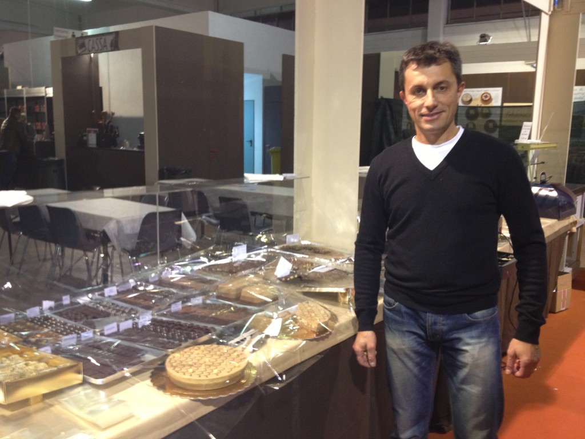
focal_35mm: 35
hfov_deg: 52.6
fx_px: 591
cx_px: 292
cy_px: 220
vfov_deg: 40.7
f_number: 2.4
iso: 160
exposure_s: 1/20
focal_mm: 4.28
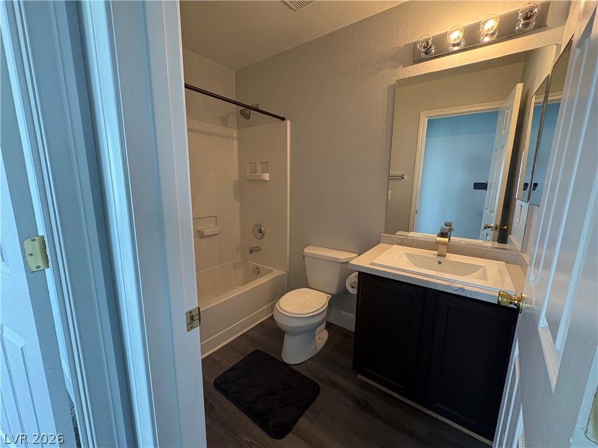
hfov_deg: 102.1
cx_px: 299
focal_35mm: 14
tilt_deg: -9.3
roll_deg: -0.7
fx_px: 242
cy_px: 224
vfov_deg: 85.7
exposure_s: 1/60
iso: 320
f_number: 2.2
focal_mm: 2.22
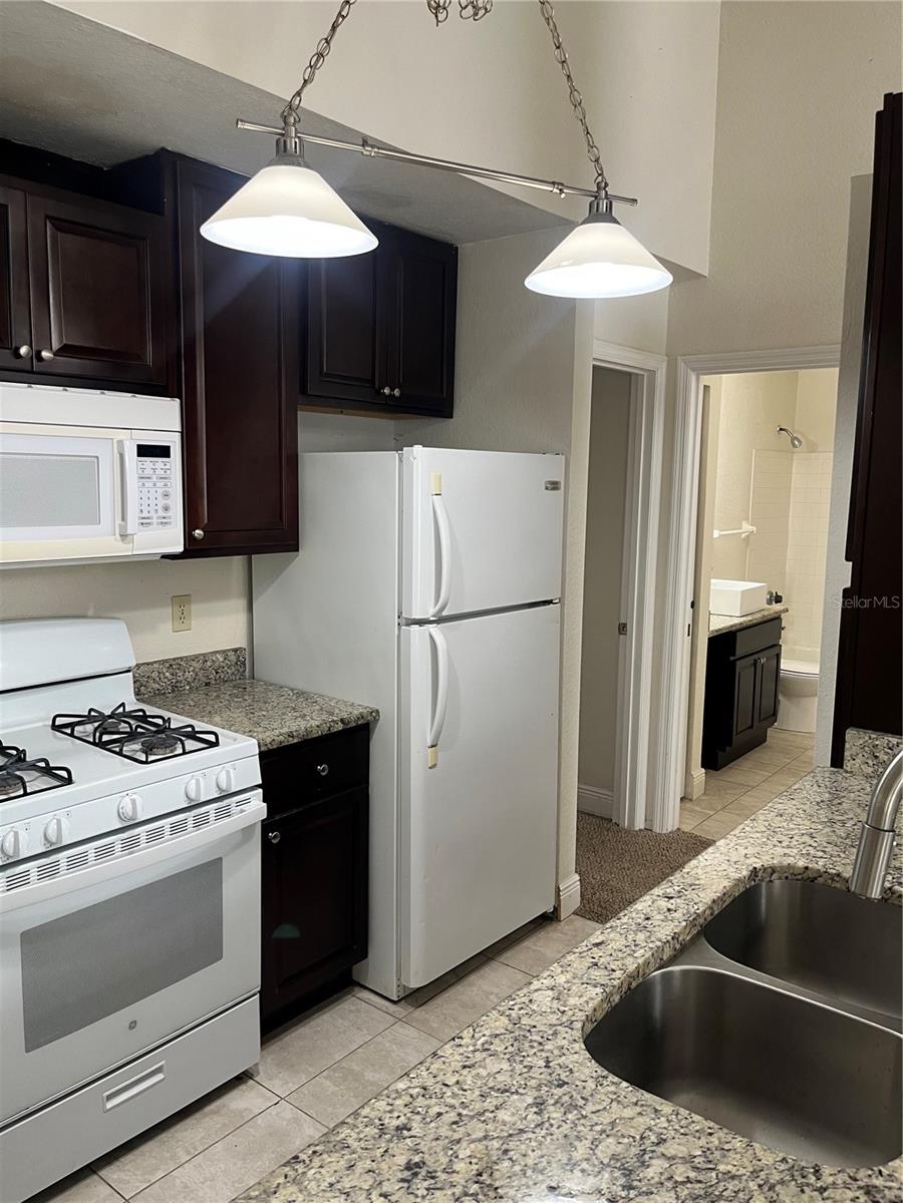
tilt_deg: -7.3
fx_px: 904
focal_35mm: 26
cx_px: 452
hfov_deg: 53.1
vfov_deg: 67.3
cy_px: 602
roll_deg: -1.1
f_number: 1.6
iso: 100
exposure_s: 1/60
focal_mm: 5.1
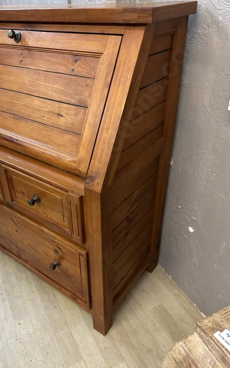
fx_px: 291
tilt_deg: -32.9
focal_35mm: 29
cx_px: 82
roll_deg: +2.8
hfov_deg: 42.7
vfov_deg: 64.6
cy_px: 187
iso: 200
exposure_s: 1/50
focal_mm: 6.86
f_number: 1.78
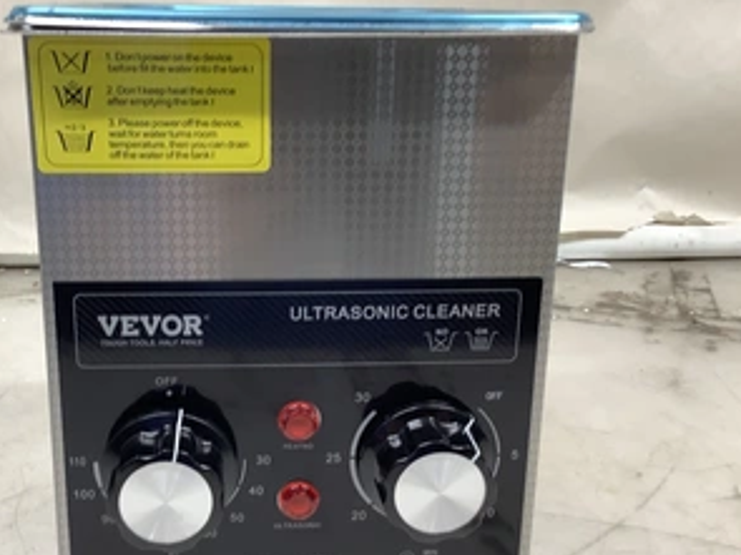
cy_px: 276
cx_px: 274
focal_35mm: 42
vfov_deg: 34.3
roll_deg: -0.5
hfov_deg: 44.4
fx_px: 899
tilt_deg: -18.0
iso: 64
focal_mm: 3.3
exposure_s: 1/60
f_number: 2.4
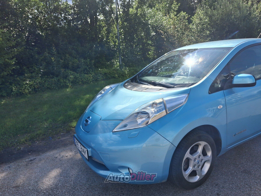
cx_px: 130
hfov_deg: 65.3
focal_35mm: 27
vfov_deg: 51.4
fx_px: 204
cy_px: 98
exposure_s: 1/609
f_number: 1.8
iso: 25
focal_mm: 4
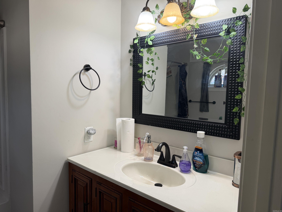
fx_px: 196
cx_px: 141
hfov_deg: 71.6
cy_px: 106
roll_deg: -2.1
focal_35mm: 24
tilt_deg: -4.7
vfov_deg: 56.8
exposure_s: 1/121
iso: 50
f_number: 1.78
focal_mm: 6.76
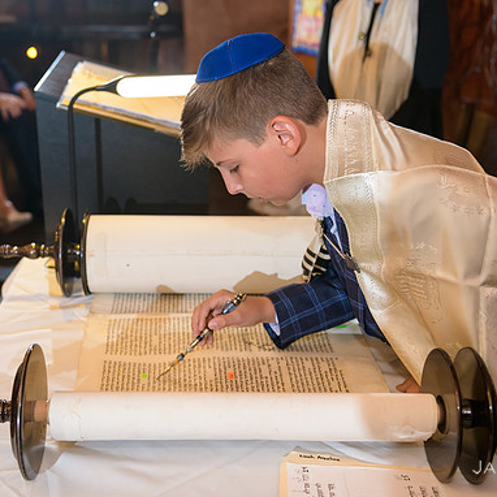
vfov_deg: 34.7
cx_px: 220
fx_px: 796
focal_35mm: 49
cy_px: 250
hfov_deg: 34.6
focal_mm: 38
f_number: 3.2
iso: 1600
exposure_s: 1/125
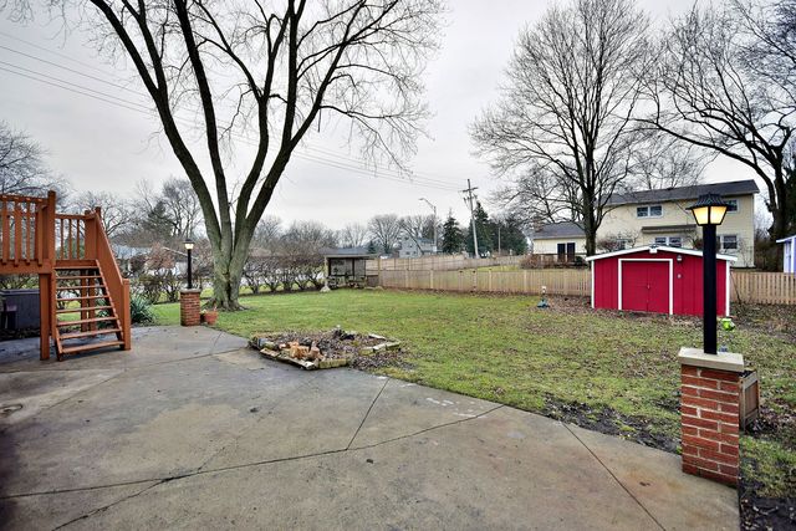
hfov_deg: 95.0
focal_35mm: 16
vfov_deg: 72.1
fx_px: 365
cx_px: 398
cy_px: 266
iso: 250
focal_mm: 11
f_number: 5.6
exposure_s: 1/125
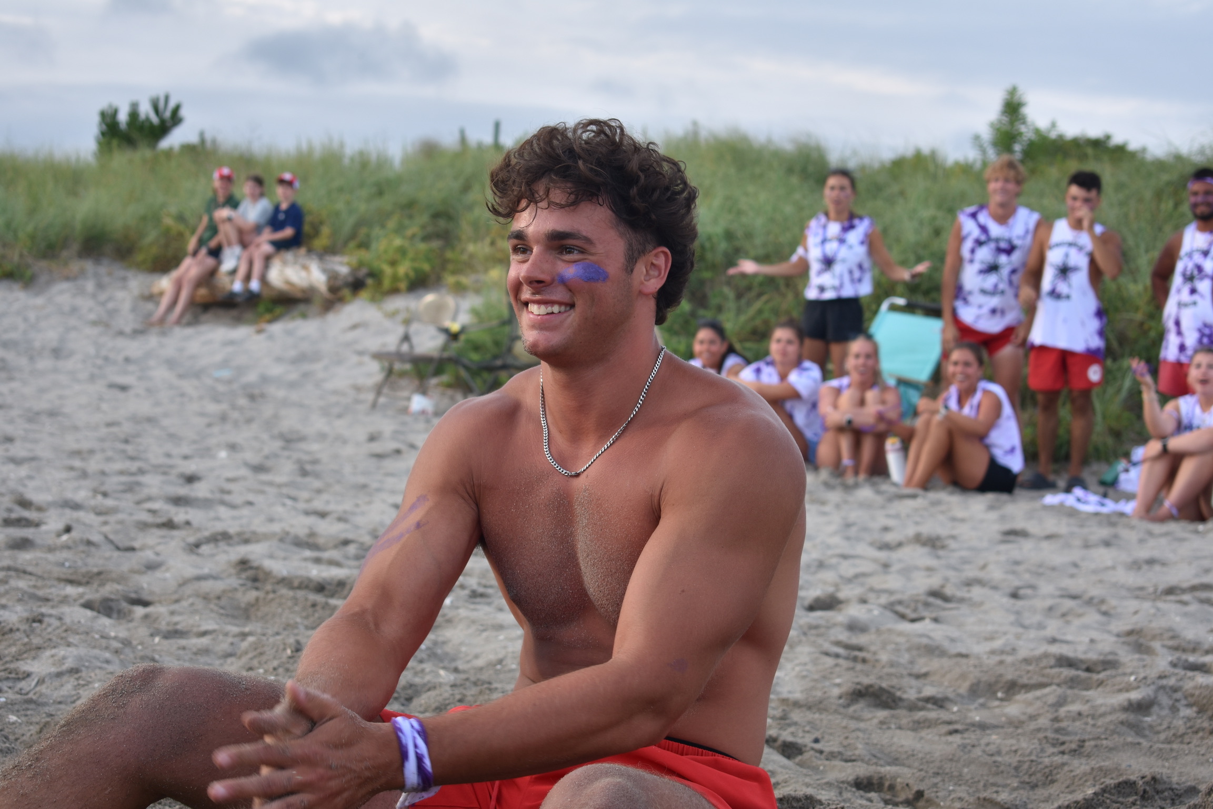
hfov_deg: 24.6
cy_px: 404
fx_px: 2780
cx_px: 606
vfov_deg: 16.6
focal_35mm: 82
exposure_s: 1/125
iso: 100
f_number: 5.6
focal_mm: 55
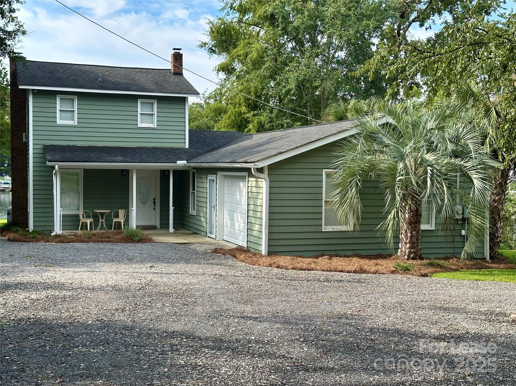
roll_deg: +0.4
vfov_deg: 30.3
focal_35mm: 48
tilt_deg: -2.4
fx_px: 715
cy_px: 193
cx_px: 258
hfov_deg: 39.7
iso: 64
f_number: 1.78
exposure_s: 1/962
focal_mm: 6.86
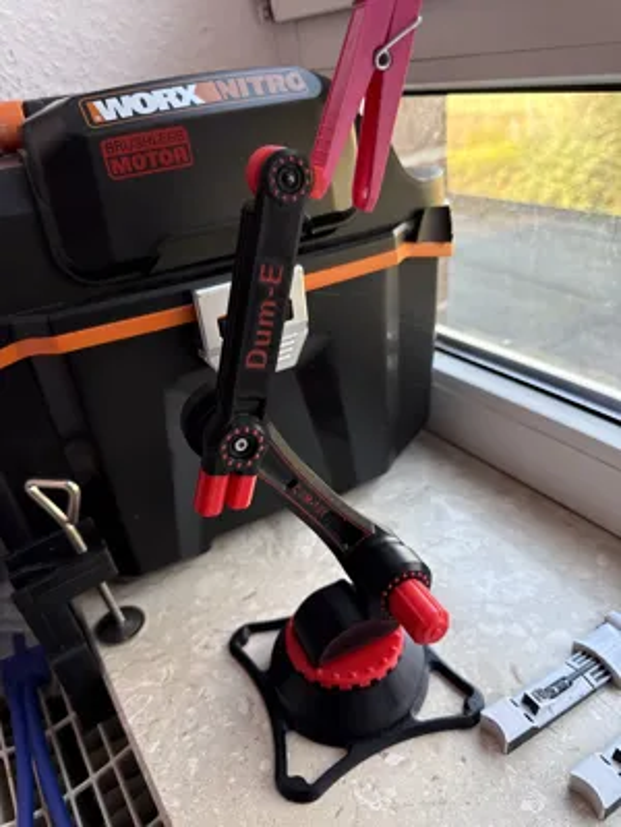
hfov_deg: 56.8
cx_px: 310
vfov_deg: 71.6
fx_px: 574
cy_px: 414
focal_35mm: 24
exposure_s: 1/121
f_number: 1.78
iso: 125
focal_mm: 6.76
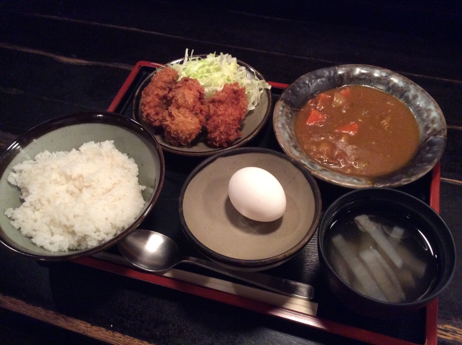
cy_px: 172
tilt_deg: -55.9
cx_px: 231
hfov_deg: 56.9
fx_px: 426
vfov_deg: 44.1
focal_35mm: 32
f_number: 2.4
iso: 250
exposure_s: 1/24
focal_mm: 3.3
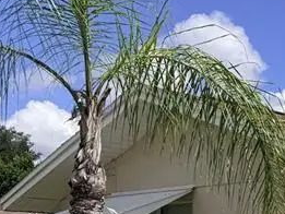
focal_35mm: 94
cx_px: 526
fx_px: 774
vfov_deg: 14.7
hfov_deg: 16.9
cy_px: 316
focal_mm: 6.76
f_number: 1.78
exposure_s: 1/7353
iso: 80
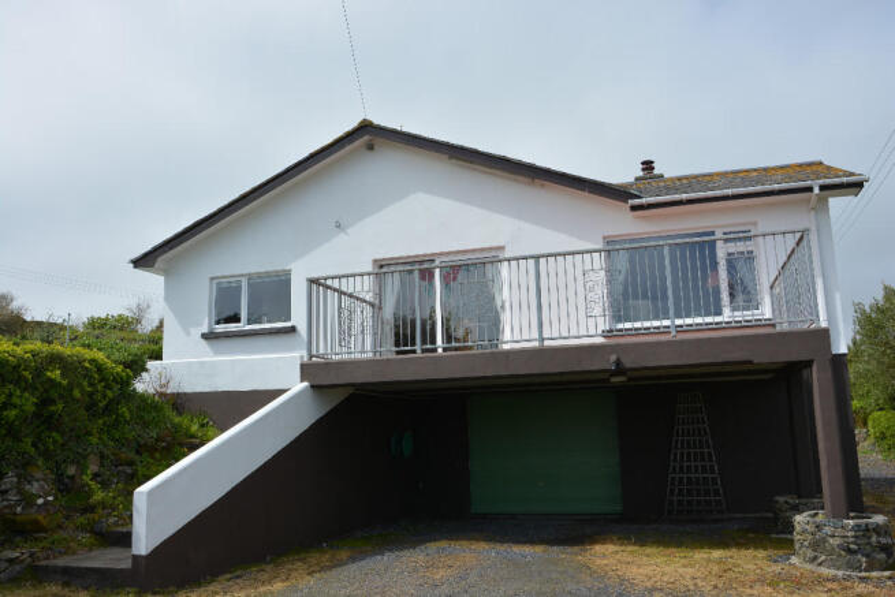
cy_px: 298
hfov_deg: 59.5
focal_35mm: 32
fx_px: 783
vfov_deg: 41.7
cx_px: 448
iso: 100
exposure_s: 1/320
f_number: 9
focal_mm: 21
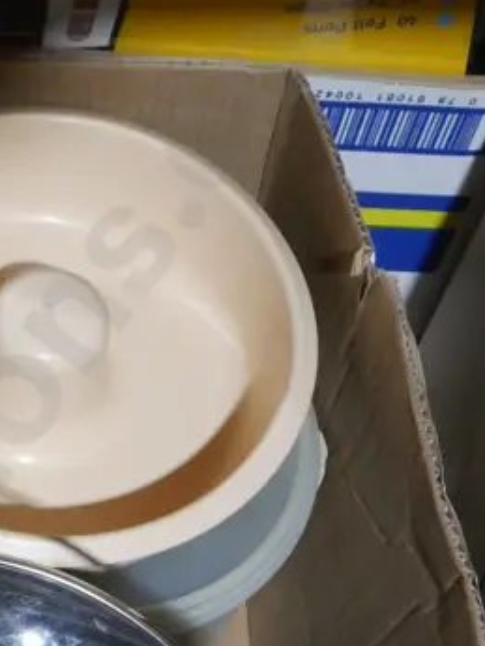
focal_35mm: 83
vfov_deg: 22.8
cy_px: 622
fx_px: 1550
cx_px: -152
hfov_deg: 16.7
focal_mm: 14
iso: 2500
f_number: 9
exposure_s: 1/60
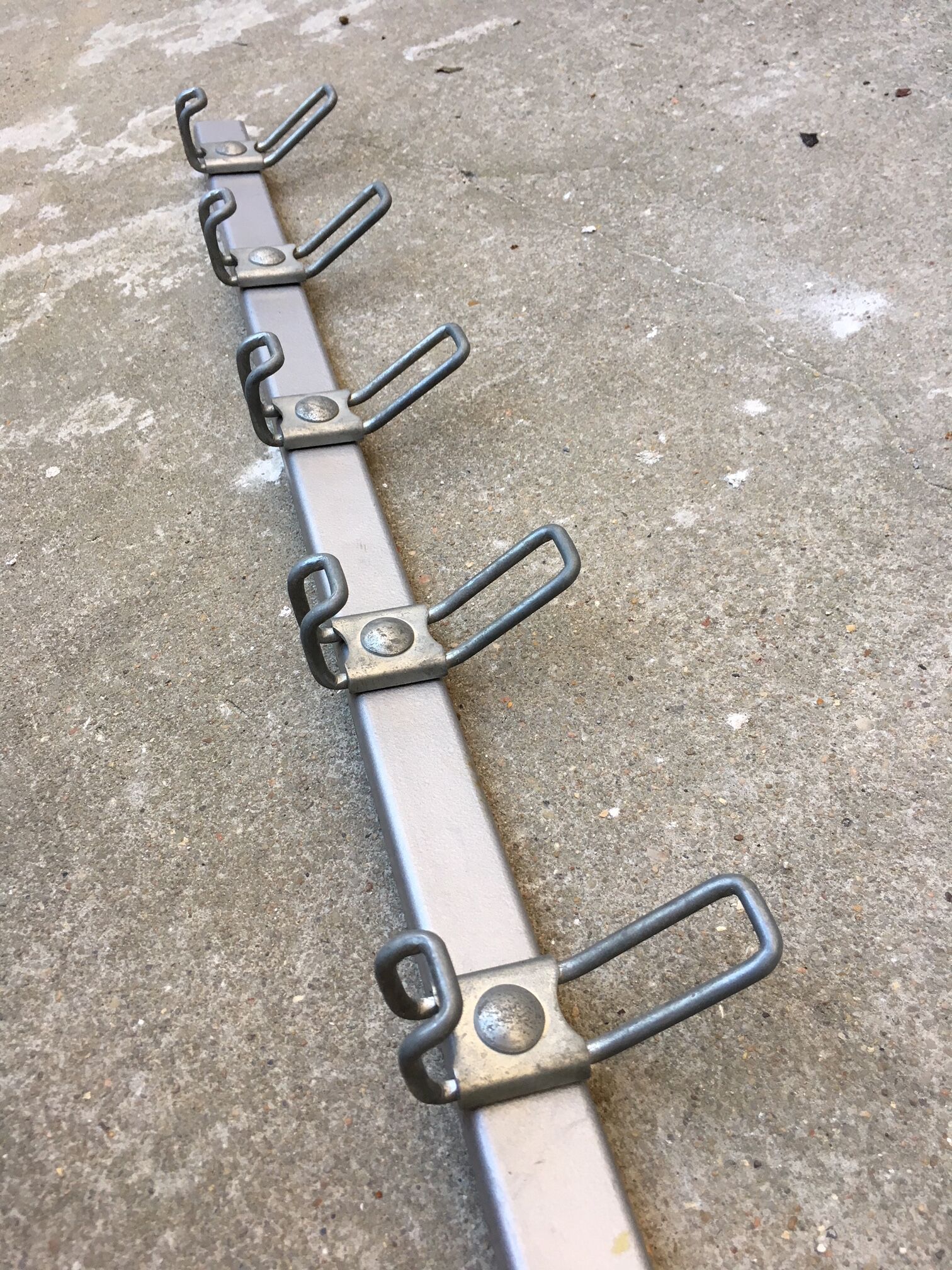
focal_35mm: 29
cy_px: 635
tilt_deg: -47.0
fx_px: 1063
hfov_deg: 48.2
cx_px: 476
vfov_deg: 61.7
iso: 25
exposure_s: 1/33
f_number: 2.2
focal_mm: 4.15
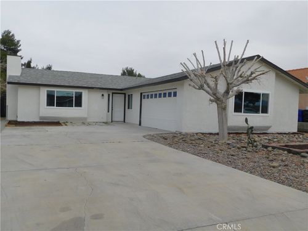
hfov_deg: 60.0
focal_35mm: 30
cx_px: 154
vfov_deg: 46.8
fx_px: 267
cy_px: 116
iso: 125
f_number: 6.4
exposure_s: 1/400
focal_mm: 5.3
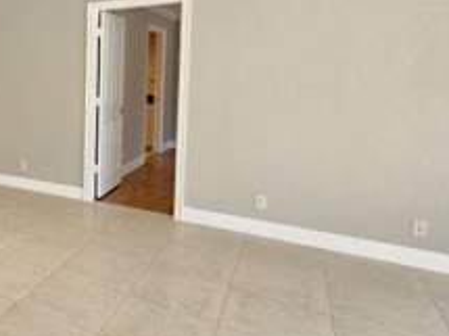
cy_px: 105
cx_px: -33
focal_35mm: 29
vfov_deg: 47.2
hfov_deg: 47.0
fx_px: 376
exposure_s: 1/60
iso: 160
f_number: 2.2
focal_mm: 2.2
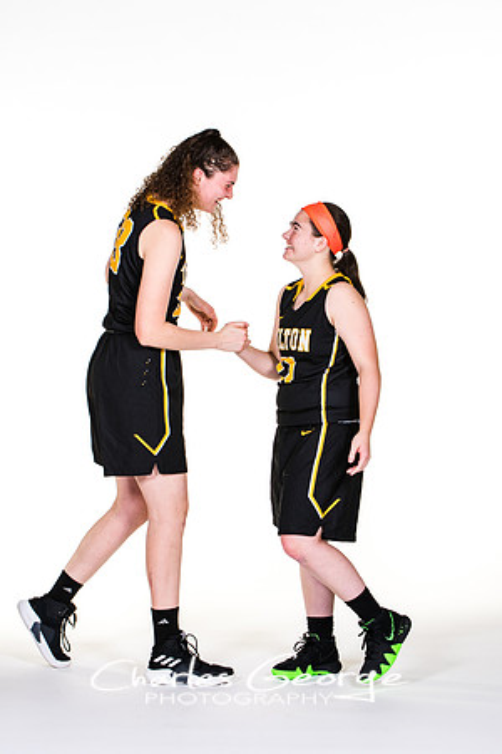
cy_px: 377
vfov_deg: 19.5
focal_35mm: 105
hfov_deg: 13.0
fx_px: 2196
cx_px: 251
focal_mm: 70
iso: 200
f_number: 6.3
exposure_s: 1/160
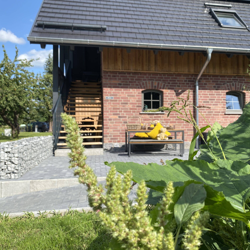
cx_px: 151
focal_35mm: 31
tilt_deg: +1.7
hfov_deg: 52.2
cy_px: 125
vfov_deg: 52.5
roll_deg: +0.2
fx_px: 253
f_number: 1.8
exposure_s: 1/1961
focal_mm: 4.25
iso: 32
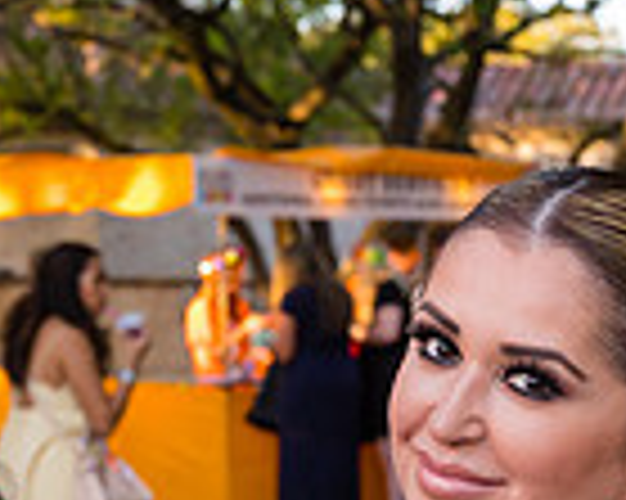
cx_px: 144
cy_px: 622
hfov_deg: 10.9
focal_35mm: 176
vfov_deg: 8.7
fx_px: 3258
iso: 1250
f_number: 5.6
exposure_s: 1/320
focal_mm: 45
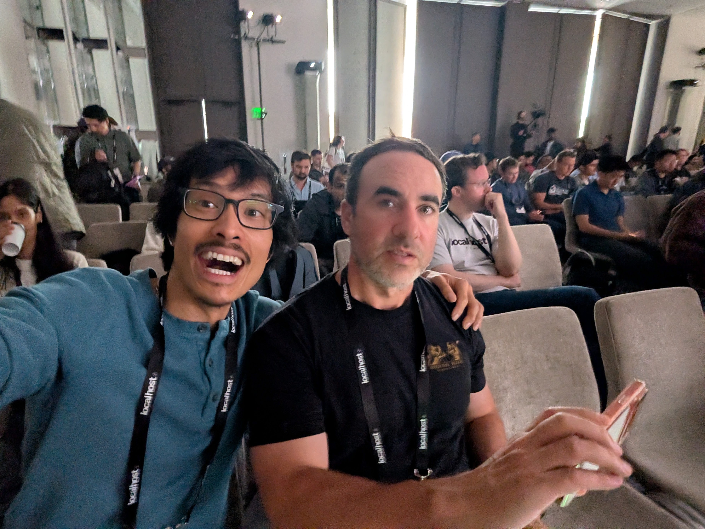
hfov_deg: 87.8
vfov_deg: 71.6
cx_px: 352
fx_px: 367
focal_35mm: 18
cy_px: 264
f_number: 2.2
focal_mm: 2.71
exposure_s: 1/16.7
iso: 560
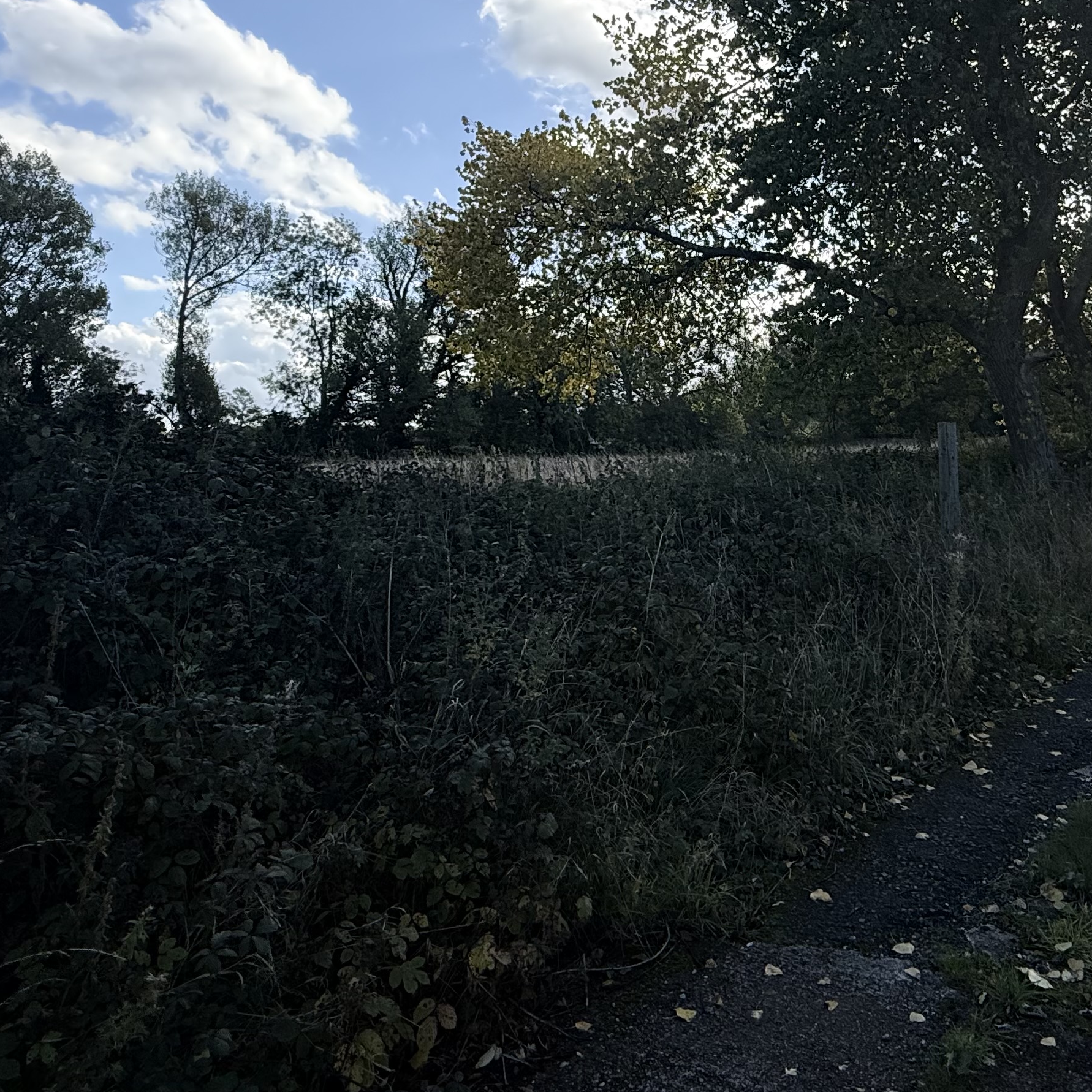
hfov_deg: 56.0
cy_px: 282
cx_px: 734
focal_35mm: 28
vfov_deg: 54.8
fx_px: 999
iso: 64
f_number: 2.2
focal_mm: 2.22
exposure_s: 1/1145
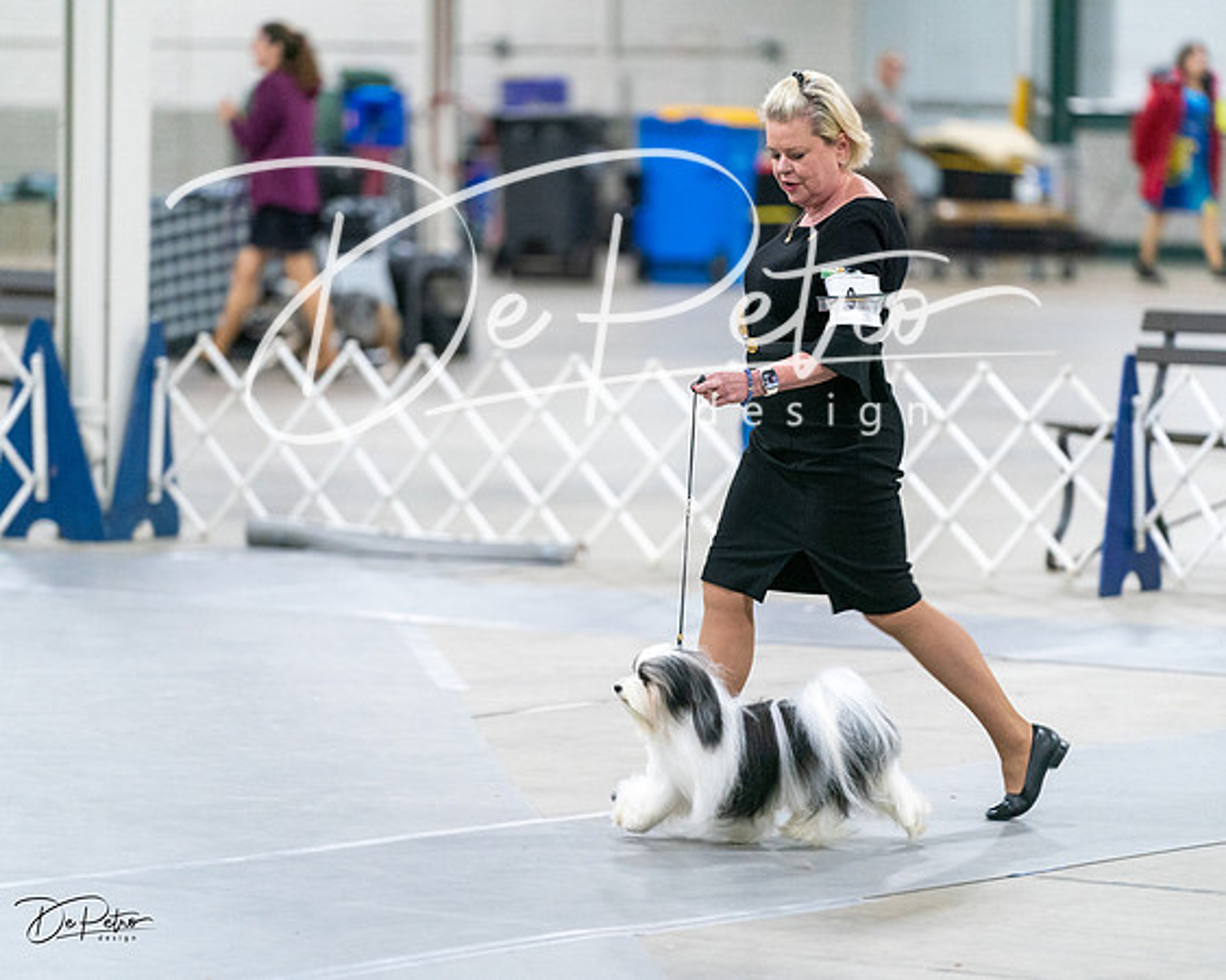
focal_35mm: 200
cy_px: 490
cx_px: 613
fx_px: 7271
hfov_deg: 9.6
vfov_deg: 7.7
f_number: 2.8
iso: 4000
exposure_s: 1/200
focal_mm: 178
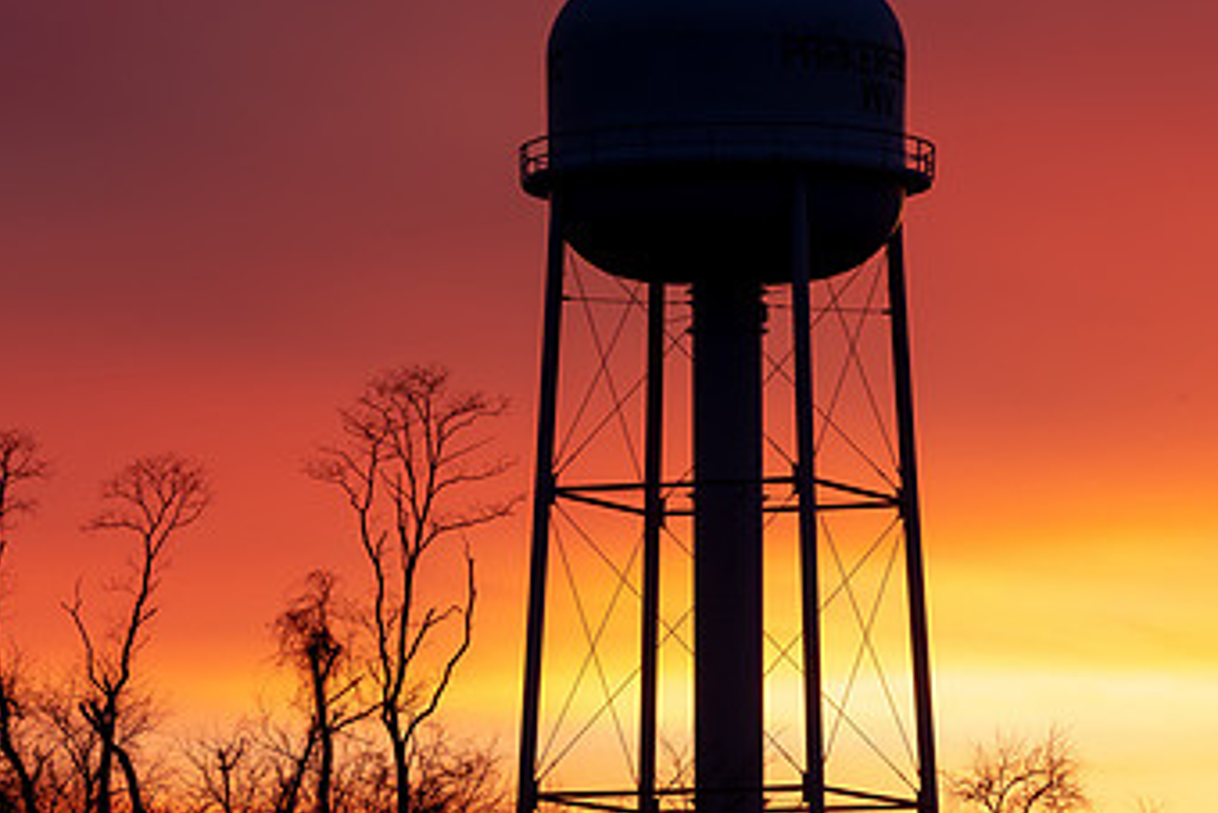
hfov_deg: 7.1
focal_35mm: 290
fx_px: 9815
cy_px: 428
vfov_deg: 4.7
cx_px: 340
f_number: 13
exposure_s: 1/4
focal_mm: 170
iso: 64
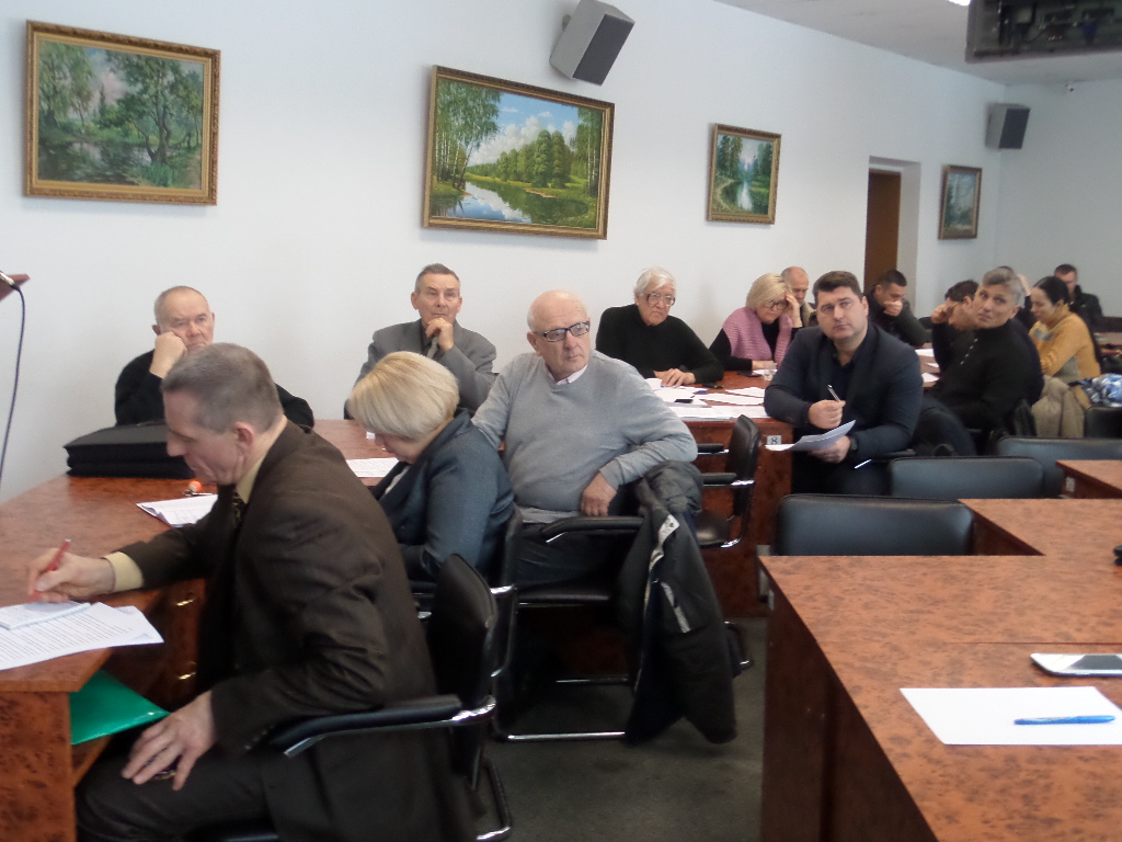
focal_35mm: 41
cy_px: 421
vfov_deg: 35.1
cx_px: 561
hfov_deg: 45.8
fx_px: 1329
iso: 320
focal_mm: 6.8
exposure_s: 1/30
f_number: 3.6
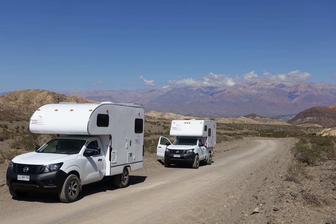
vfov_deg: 31.9
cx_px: 168
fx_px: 392
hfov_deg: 46.4
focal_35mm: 42
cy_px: 112
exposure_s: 1/160
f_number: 5.6
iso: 125
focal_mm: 15.31
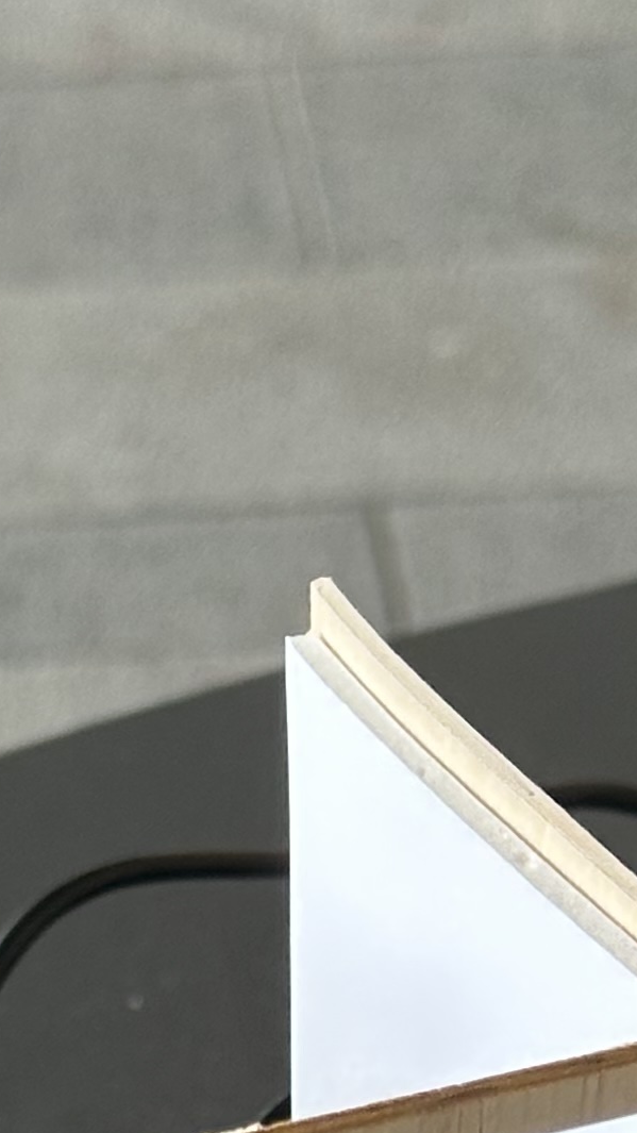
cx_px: -212
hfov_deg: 6.1
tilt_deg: -33.4
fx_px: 5946
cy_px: 1693
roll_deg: +2.8
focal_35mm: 198
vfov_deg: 10.5
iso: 80
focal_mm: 6.86
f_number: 1.78
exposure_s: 1/70
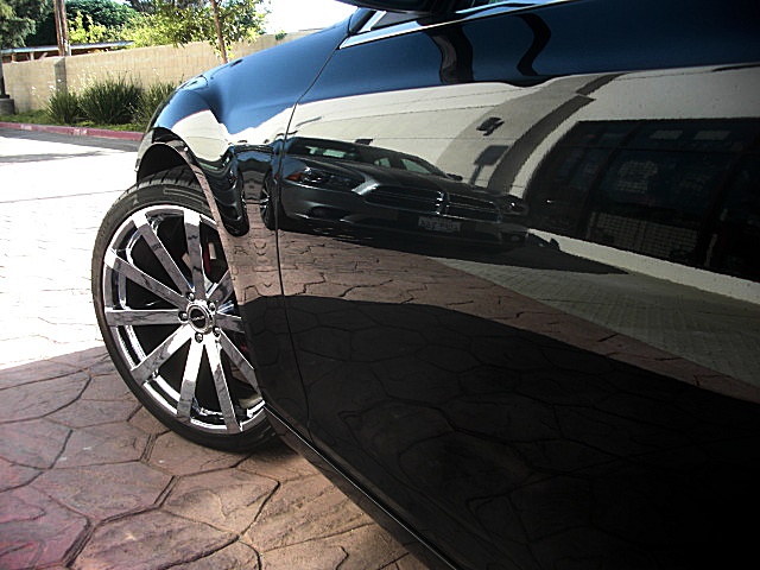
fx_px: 790
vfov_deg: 39.7
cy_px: 285
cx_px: 380
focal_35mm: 36
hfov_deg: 51.4
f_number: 2.8
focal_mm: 6.3
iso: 50
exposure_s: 1/160
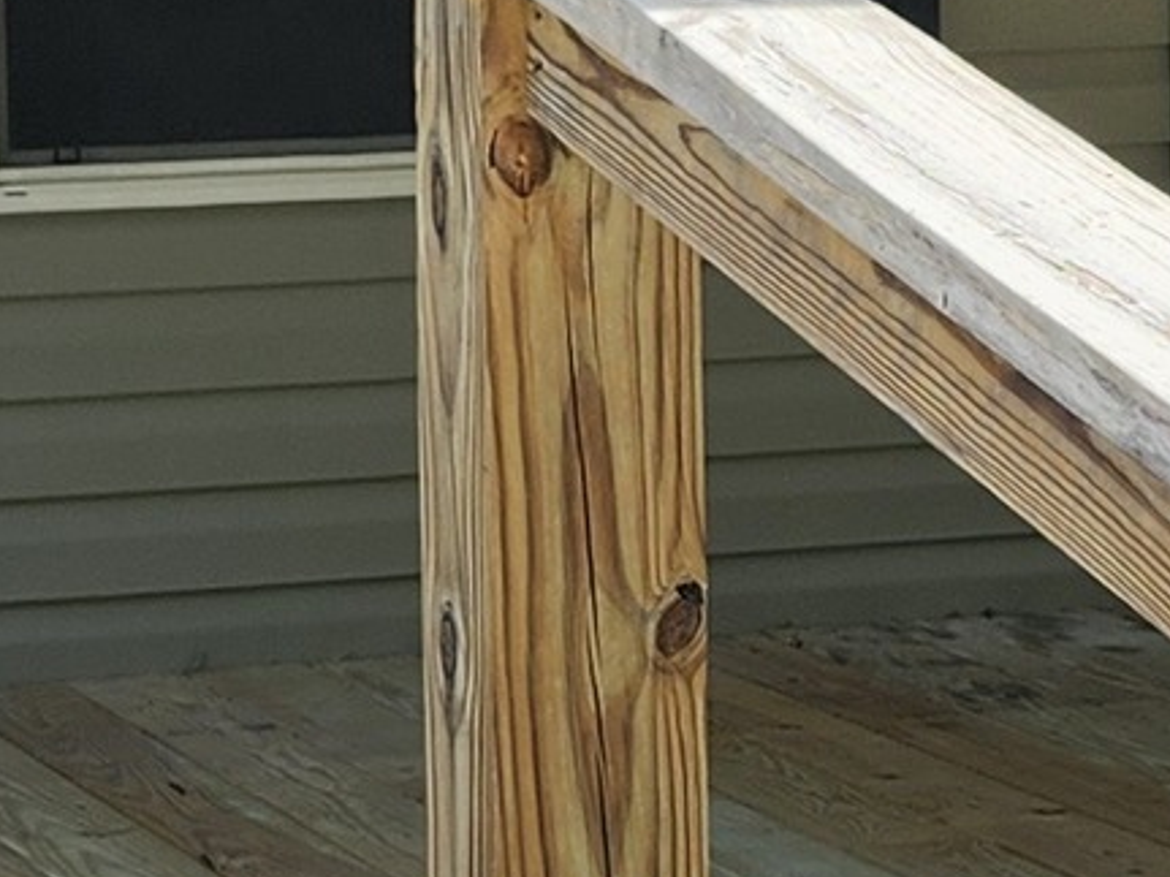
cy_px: 481
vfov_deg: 9.0
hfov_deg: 12.0
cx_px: 673
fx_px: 5542
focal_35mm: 164
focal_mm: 5.54
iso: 25
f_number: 1.8
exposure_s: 1/829
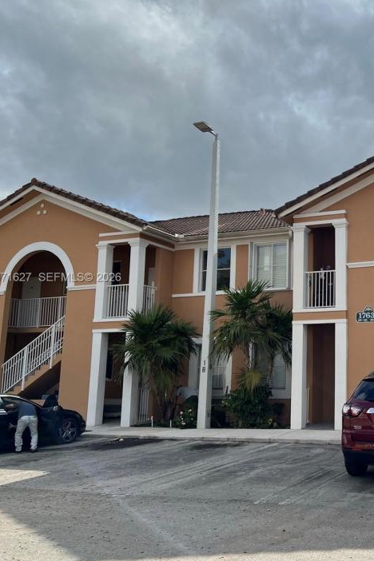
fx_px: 577
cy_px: 278
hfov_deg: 33.5
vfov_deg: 51.9
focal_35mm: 37
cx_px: 356
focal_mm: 5.7
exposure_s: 1/3571
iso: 50
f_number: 1.5
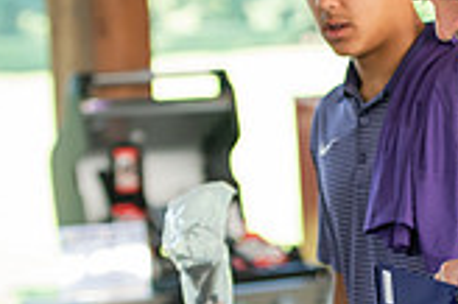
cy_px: 132
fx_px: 3381
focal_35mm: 266
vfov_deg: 5.2
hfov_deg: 7.7
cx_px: 505
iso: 400
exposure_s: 1/200
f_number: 3.2
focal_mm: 75
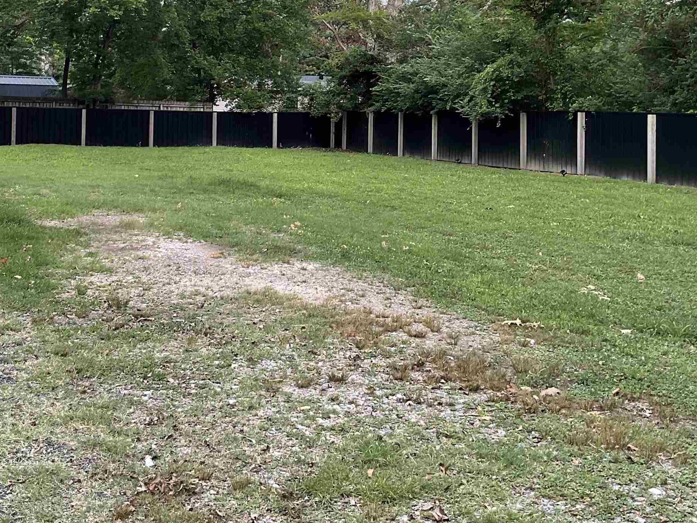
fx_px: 987
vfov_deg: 28.8
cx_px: 272
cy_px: 84
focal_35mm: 49
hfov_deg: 38.7
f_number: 1.8
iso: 40
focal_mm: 3
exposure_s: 1/120
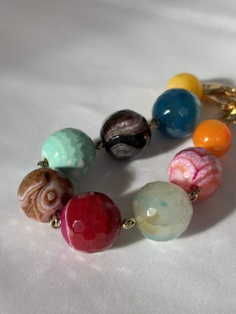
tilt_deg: -48.6
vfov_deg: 36.8
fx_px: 473
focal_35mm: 52
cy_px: 157
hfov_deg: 28.0
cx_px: 118
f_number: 1.6
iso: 32
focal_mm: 5.96
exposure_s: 1/284
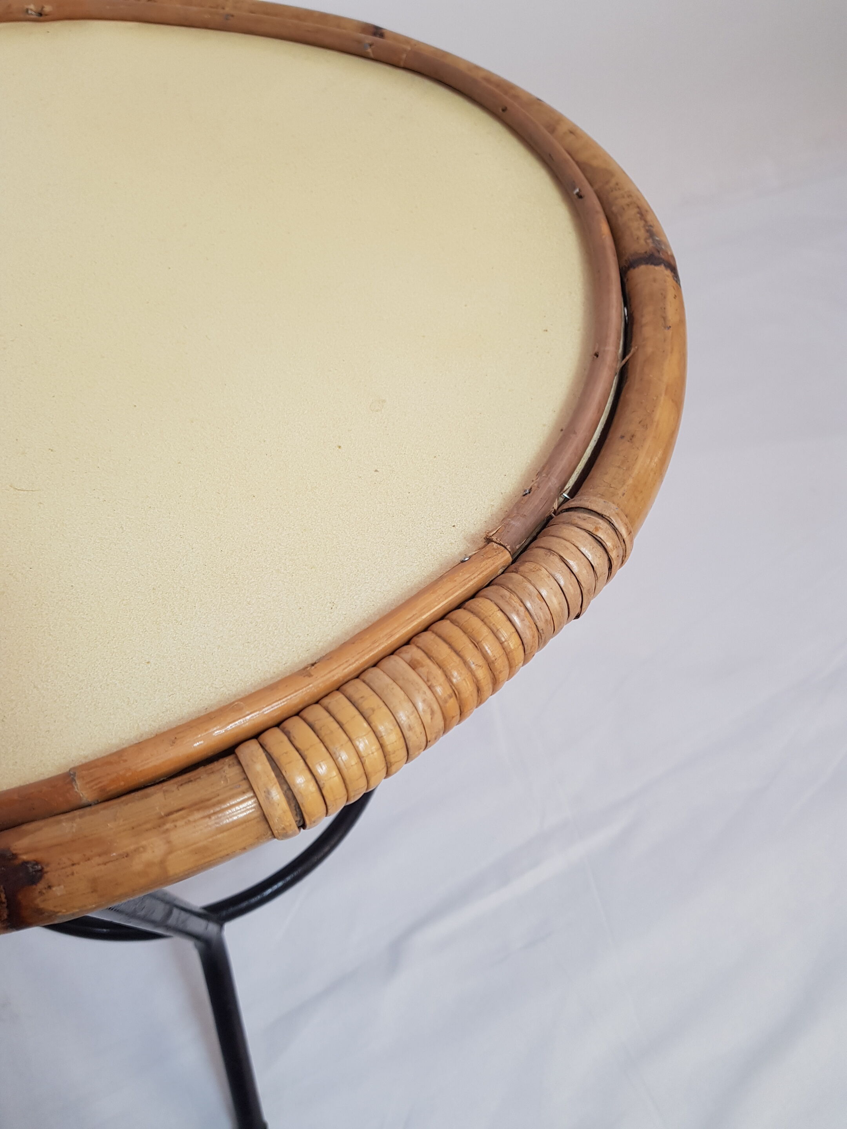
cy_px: 564
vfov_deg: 67.3
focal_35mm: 26
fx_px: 848
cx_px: 424
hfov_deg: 53.1
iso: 64
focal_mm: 4.2
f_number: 1.7
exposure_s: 1/100
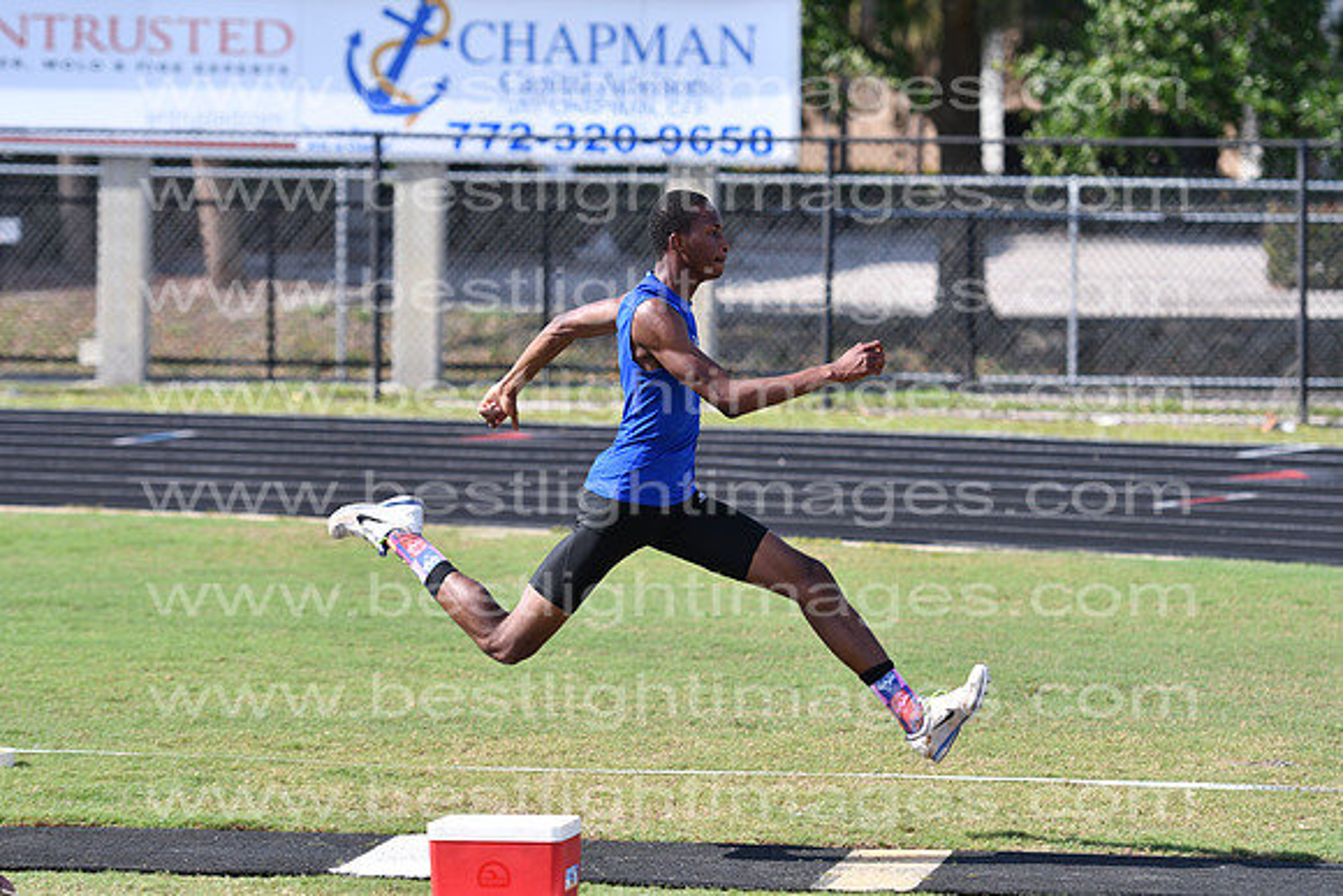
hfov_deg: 11.0
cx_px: 672
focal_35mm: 188
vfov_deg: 7.3
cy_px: 448
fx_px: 6996
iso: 200
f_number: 4
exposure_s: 1/2000
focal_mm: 125
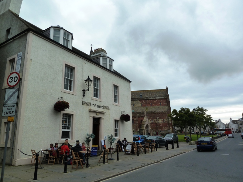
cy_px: 91
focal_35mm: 25
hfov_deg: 69.4
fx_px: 175
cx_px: 122
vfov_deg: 54.9
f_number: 4
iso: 125
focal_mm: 4.1
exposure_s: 1/400
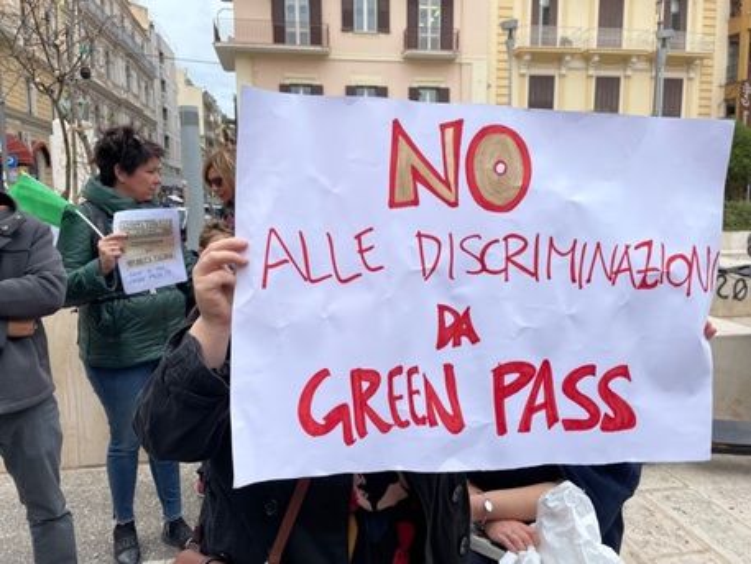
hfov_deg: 67.3
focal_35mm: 26
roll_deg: +0.8
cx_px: 376
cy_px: 282
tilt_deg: -7.5
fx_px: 564
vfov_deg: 53.1
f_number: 1.6
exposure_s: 1/1014
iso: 32
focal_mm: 4.2
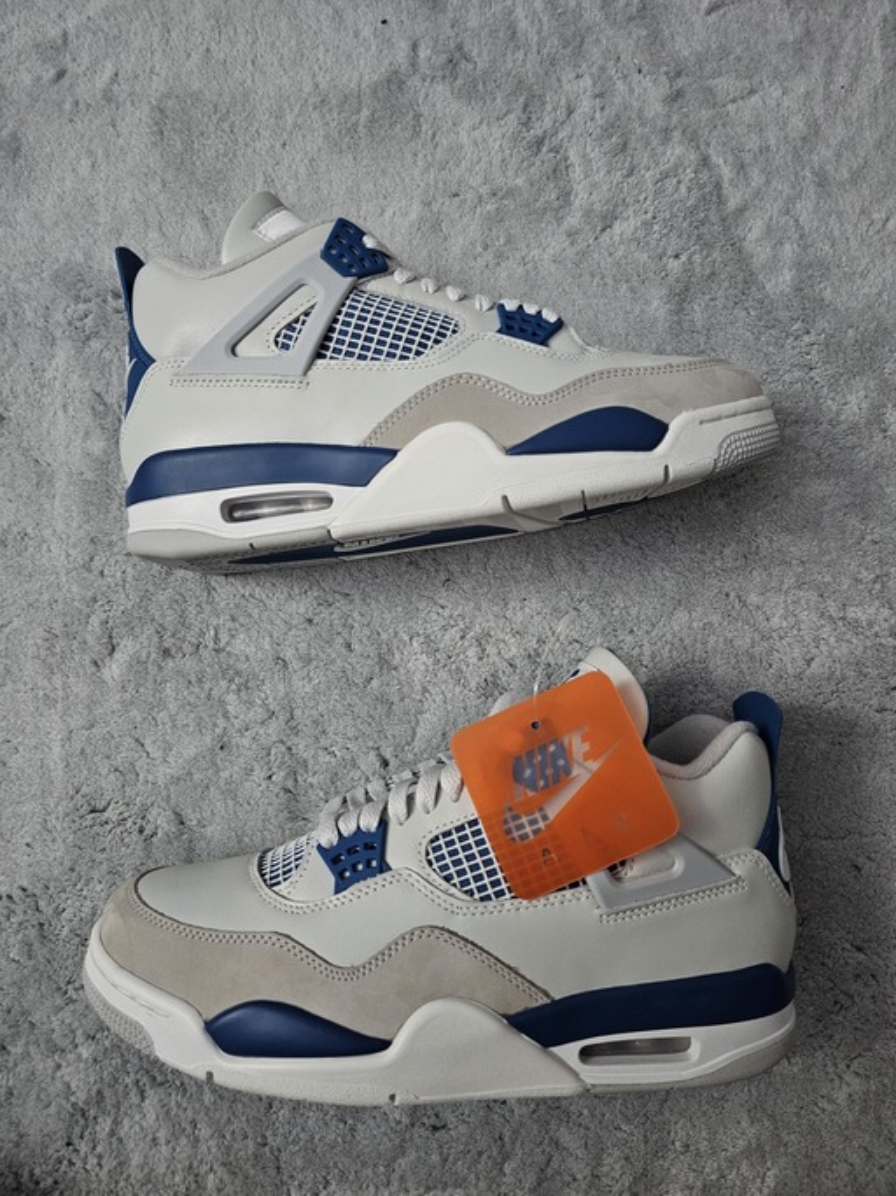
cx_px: 448
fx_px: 794
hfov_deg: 58.9
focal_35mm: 23
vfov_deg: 73.9
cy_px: 598
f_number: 1.7
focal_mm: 6.3
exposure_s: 1/25
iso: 640
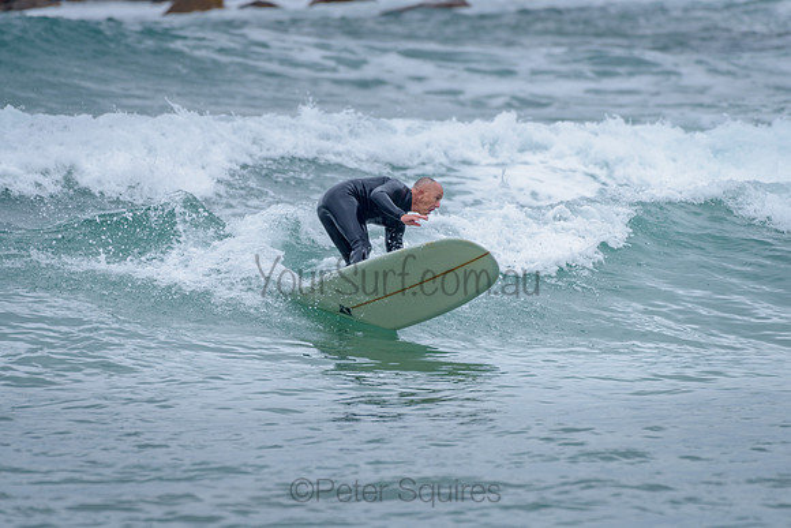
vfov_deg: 2.2
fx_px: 13477
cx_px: 365
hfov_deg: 3.4
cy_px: 247
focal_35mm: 613
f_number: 5.6
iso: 320
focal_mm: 500
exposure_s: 1/800
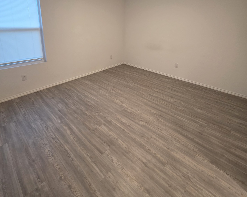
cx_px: 124
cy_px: 54
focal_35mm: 17
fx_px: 124
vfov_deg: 72.7
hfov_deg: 89.6
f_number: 1.9
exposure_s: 1/60
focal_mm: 2.2
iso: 320
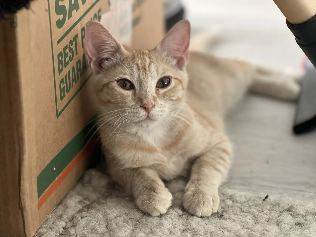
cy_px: 118
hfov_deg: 25.3
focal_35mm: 77
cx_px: 158
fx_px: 703
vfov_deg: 19.1
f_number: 2.8
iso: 250
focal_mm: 9
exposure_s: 1/40
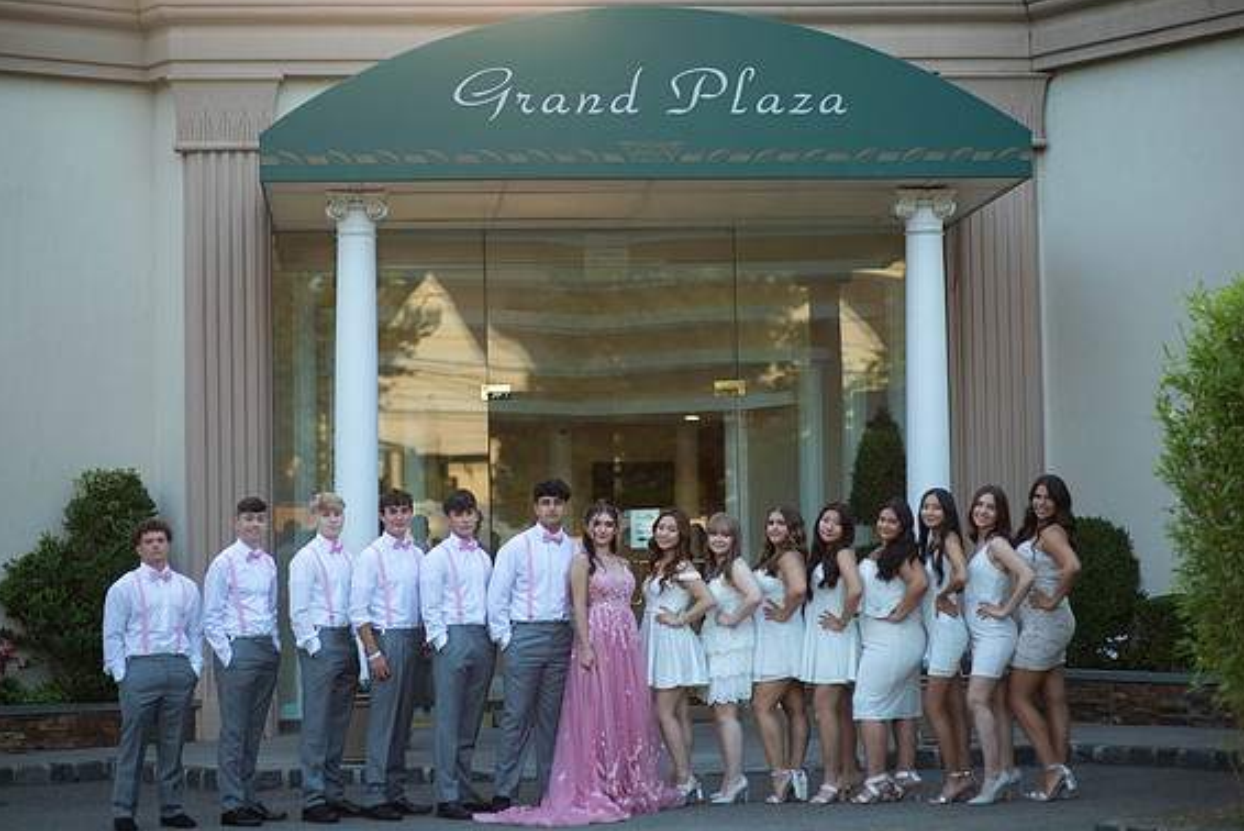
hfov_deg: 23.4
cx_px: 629
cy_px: 413
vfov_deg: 15.7
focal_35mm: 87
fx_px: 3008
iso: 250
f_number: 2
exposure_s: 1/1000
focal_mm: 85
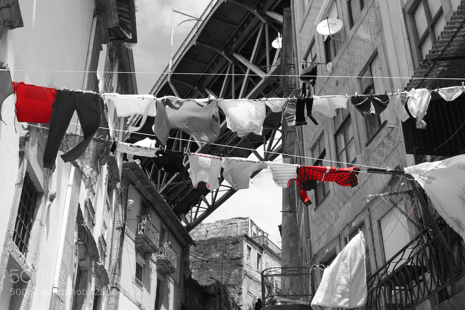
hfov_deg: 45.5
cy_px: 157
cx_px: 229
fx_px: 555
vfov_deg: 31.1
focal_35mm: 43
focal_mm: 28
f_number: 7.1
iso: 100
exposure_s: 1/160
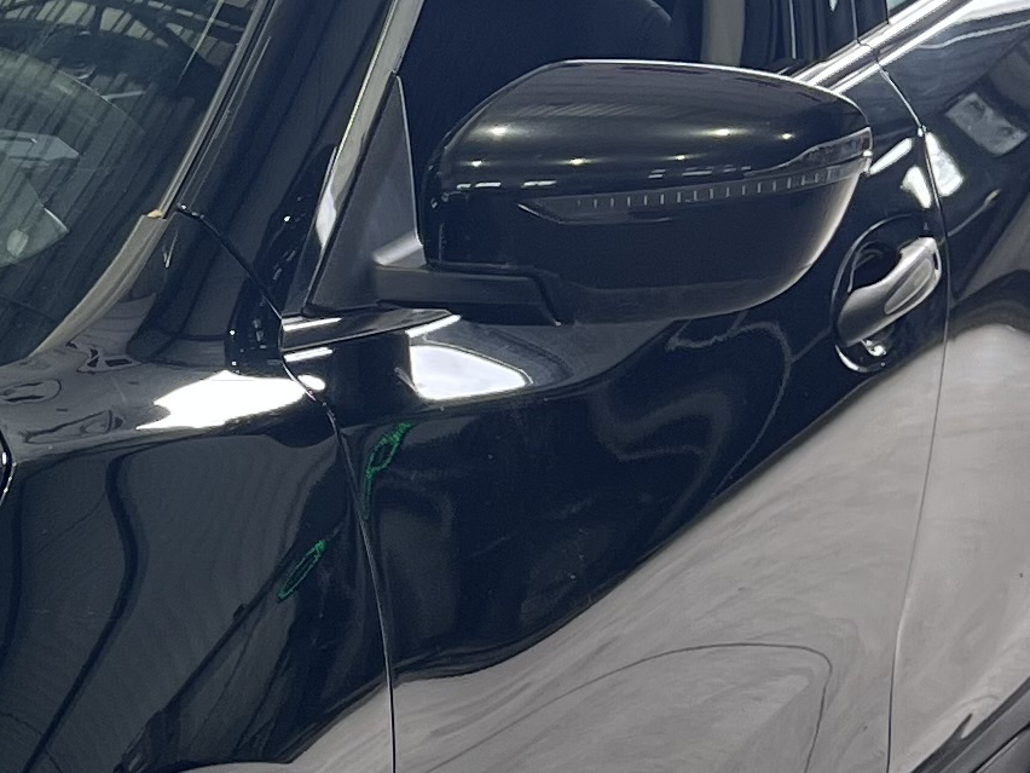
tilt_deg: -19.9
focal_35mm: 123
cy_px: 841
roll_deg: +0.8
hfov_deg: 14.9
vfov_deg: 11.9
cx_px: -526
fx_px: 3660
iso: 50
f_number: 1.5
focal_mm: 5.7
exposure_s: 1/121
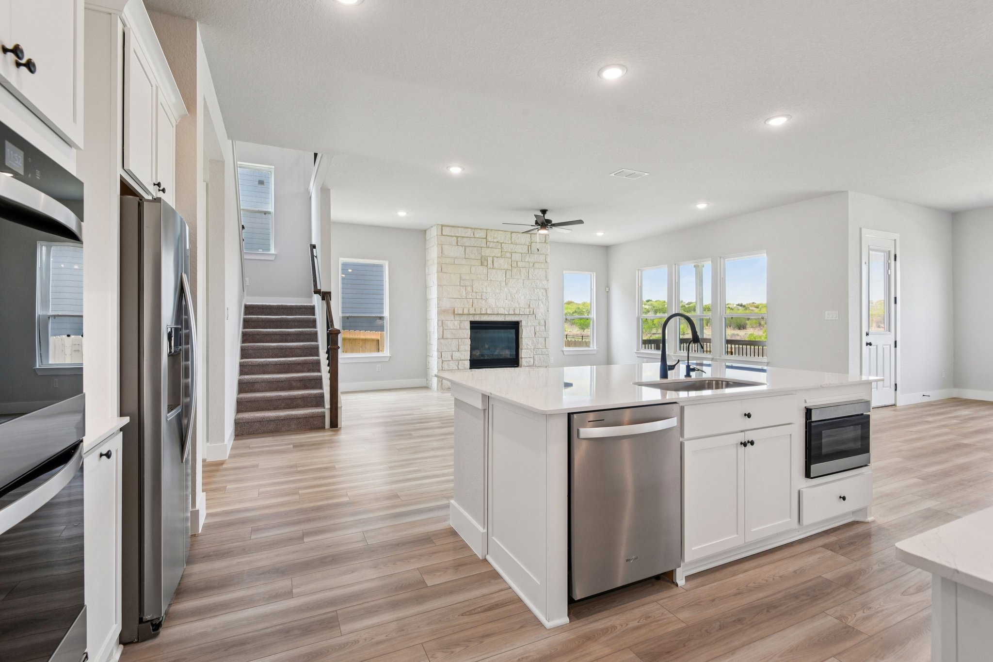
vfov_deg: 73.7
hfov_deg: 96.7
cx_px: 496
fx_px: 441
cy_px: 331
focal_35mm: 16
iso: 400
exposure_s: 1/25
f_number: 8
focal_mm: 16
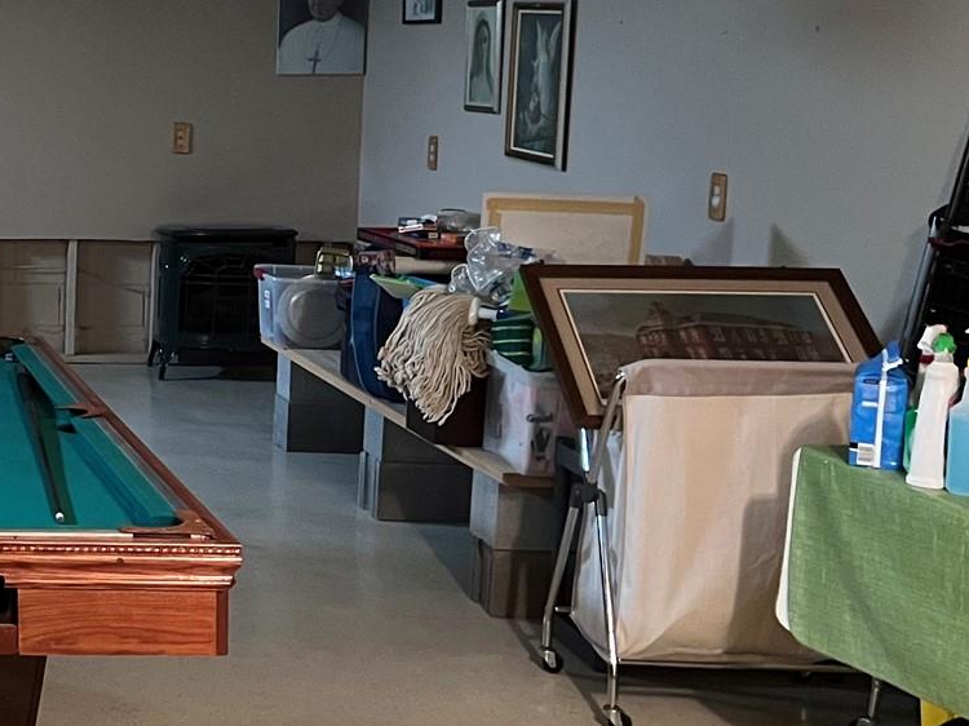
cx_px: -183
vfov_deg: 20.6
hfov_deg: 24.8
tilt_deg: -6.6
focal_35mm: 71
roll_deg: -0.2
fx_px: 1987
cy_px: 238
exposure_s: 1/30
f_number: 1.5
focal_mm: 5.7
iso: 640
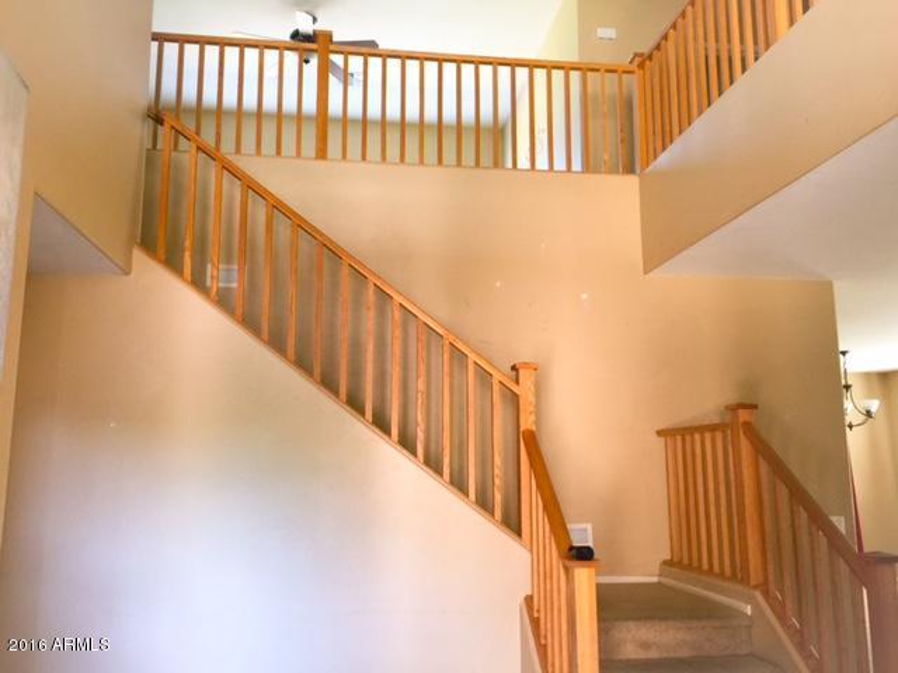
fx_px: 752
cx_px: 449
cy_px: 336
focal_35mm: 29
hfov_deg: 61.7
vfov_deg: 48.2
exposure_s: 1/15
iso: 64
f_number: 2.2
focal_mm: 4.15
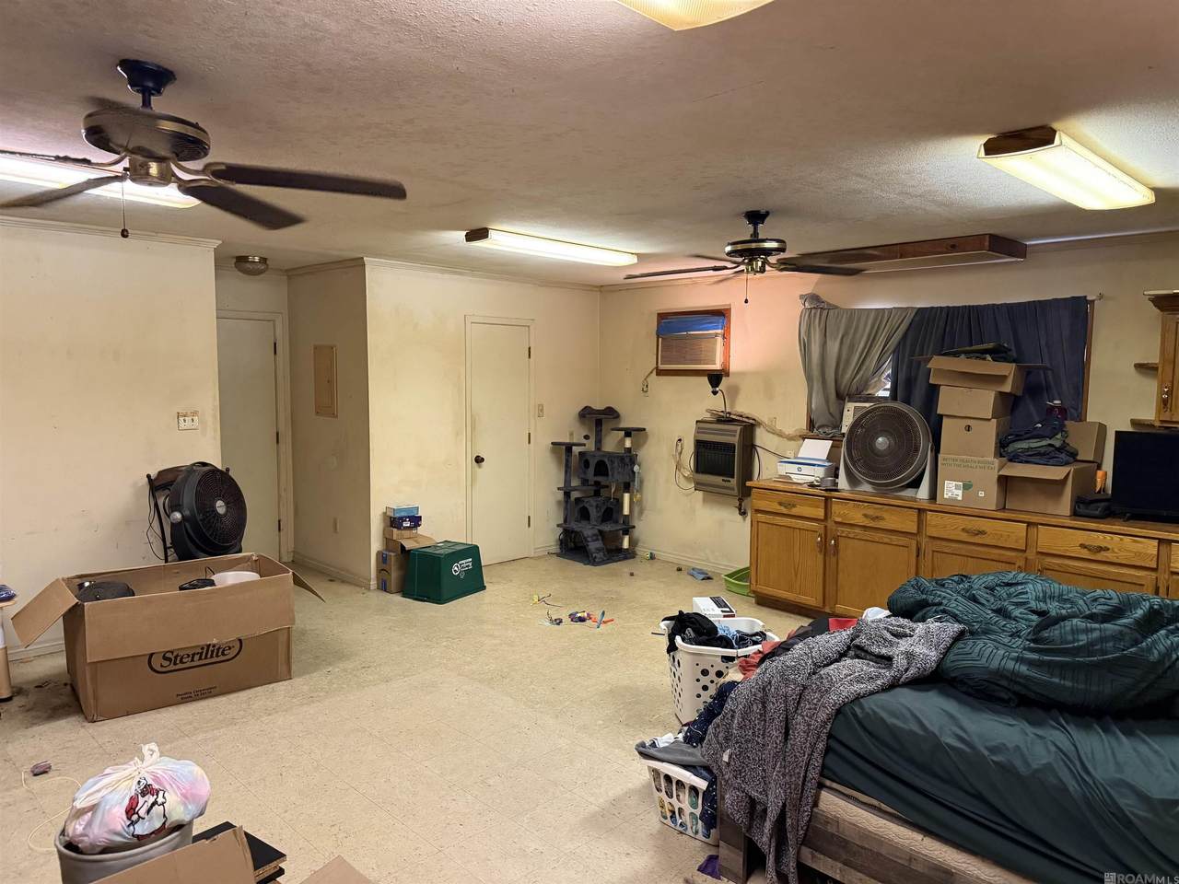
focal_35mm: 24
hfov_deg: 71.6
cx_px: 590
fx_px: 817
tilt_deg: -4.8
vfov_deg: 56.8
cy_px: 442
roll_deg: -0.6
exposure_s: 1/60
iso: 500
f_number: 1.78
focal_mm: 6.76
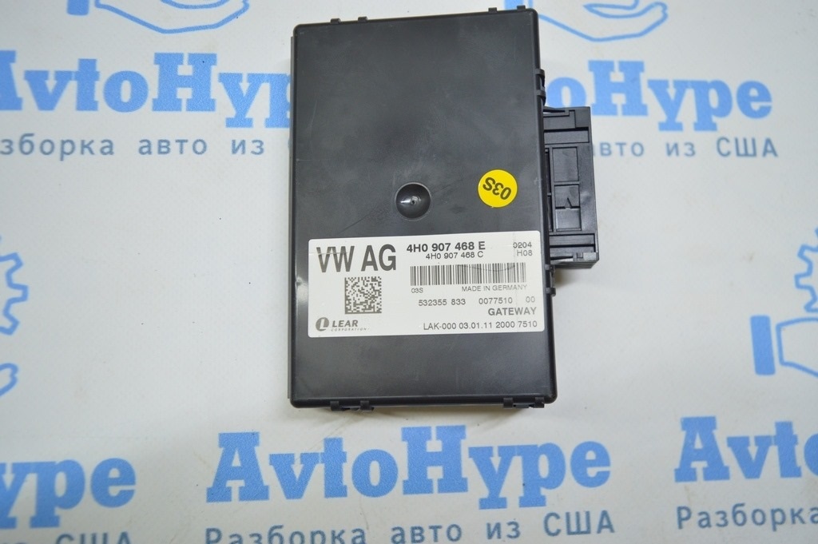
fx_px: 681
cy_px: 272
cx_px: 409
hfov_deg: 62.0
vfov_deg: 43.5
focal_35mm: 30
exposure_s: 1/80
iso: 400
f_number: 3.5
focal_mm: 20
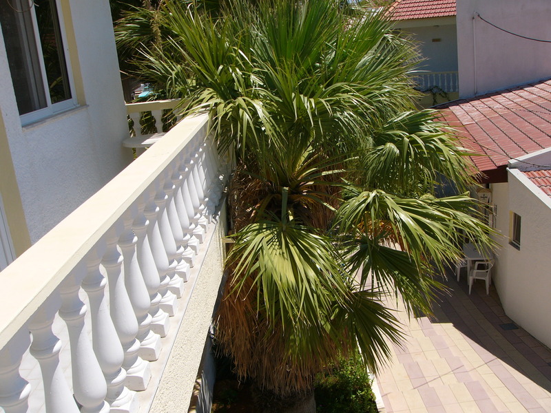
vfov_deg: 39.7
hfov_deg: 51.4
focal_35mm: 36
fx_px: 573
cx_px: 276
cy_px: 206
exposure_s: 1/500
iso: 50
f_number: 5.2
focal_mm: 6
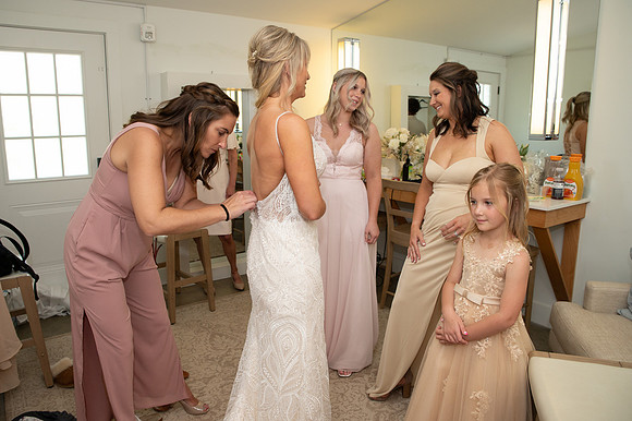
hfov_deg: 70.3
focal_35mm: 26
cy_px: 197
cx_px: 296
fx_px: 448
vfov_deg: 50.2
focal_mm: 24
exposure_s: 1/200
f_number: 4
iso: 640
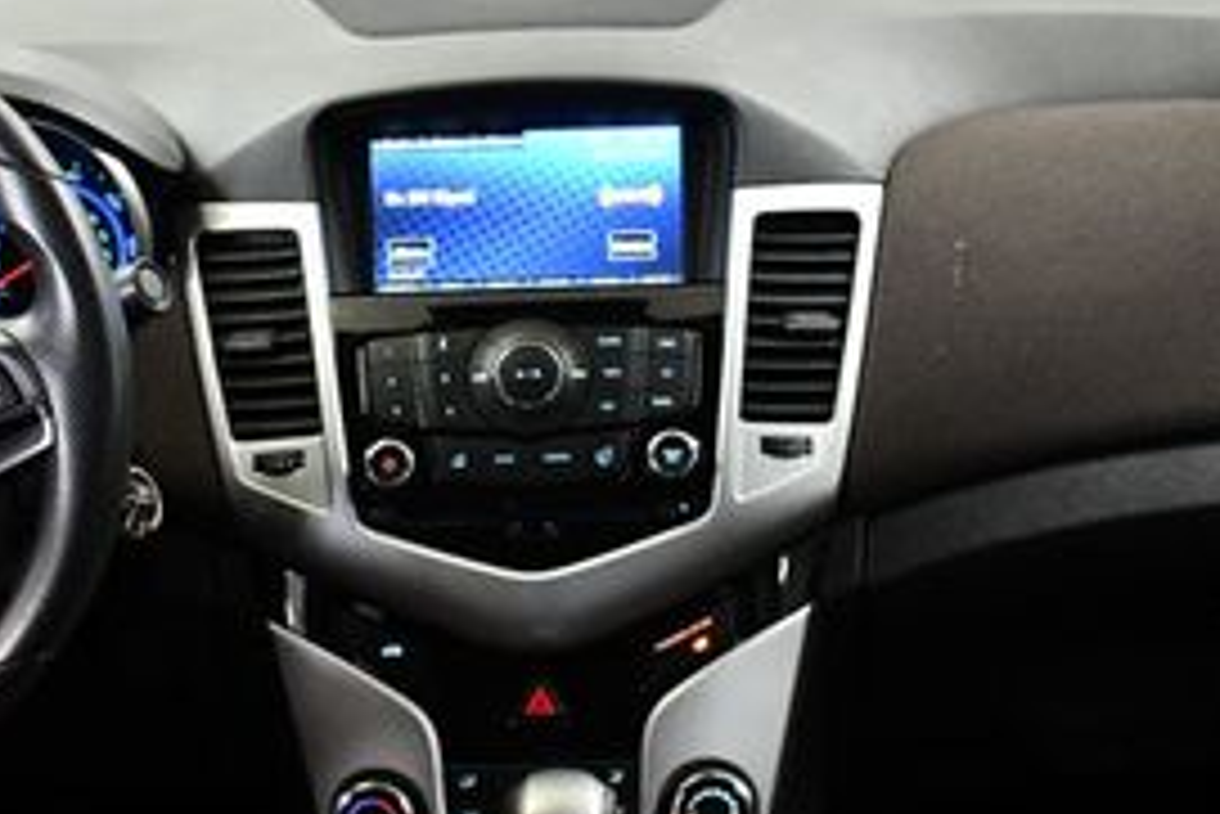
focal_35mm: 85
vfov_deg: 16.1
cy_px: 405
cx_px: 522
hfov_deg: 23.9
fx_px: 2882
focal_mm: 18
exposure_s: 1/100
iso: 3200
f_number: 3.5
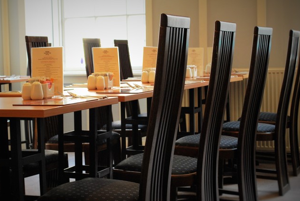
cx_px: 118
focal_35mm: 76
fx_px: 634
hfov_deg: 26.6
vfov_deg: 18.0
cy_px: 97
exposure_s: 1/13
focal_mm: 40
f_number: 6.3
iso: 400
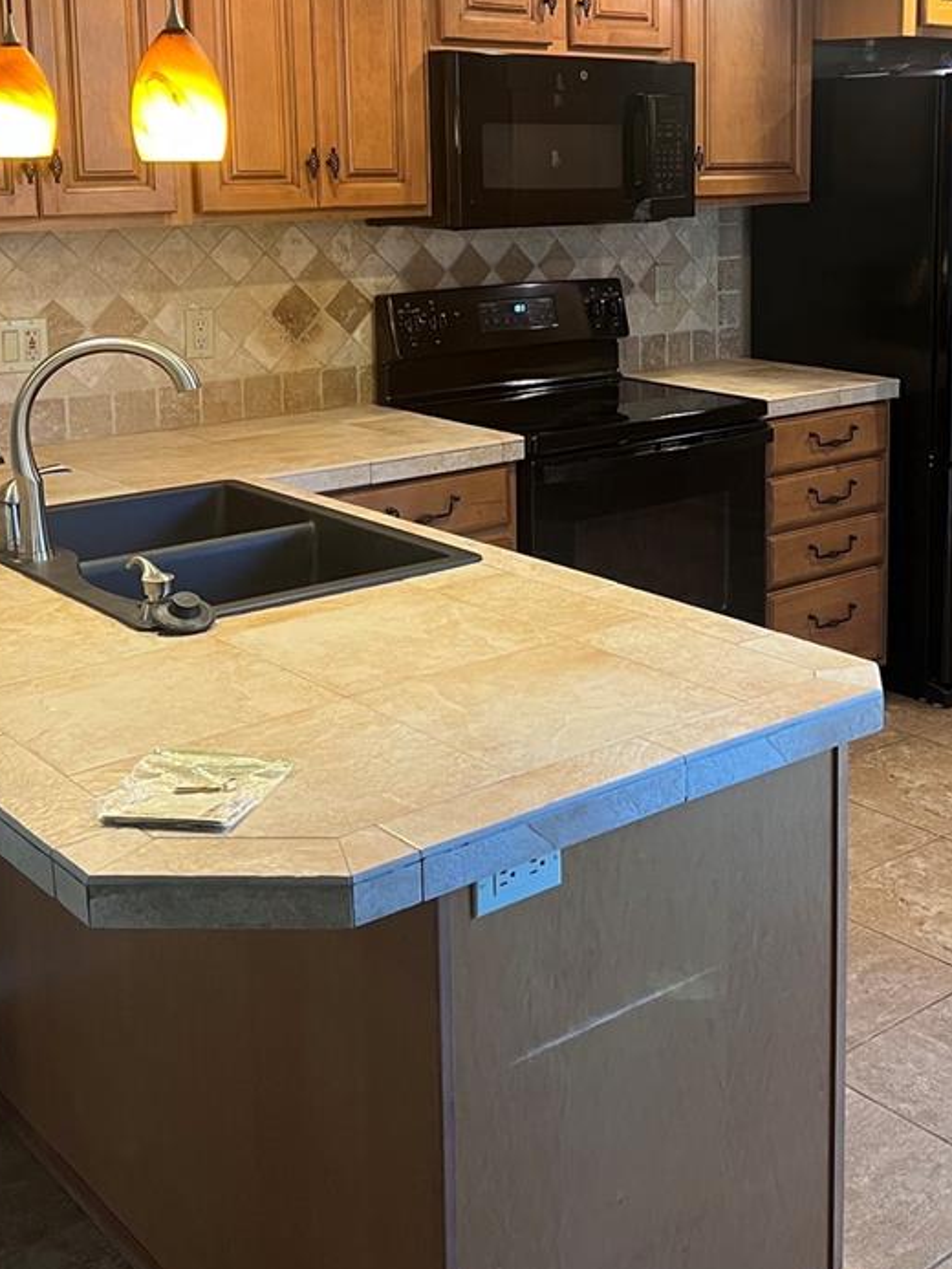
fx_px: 1650
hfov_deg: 31.6
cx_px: 709
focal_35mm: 45
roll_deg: -0.2
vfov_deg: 41.2
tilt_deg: -7.0
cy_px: 374
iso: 200
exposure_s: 1/60
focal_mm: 5.7
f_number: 1.5
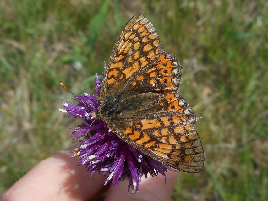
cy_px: 100
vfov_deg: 41.8
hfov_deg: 54.0
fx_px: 263
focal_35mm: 34
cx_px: 134
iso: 80
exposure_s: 1/640
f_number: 4.2
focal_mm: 6
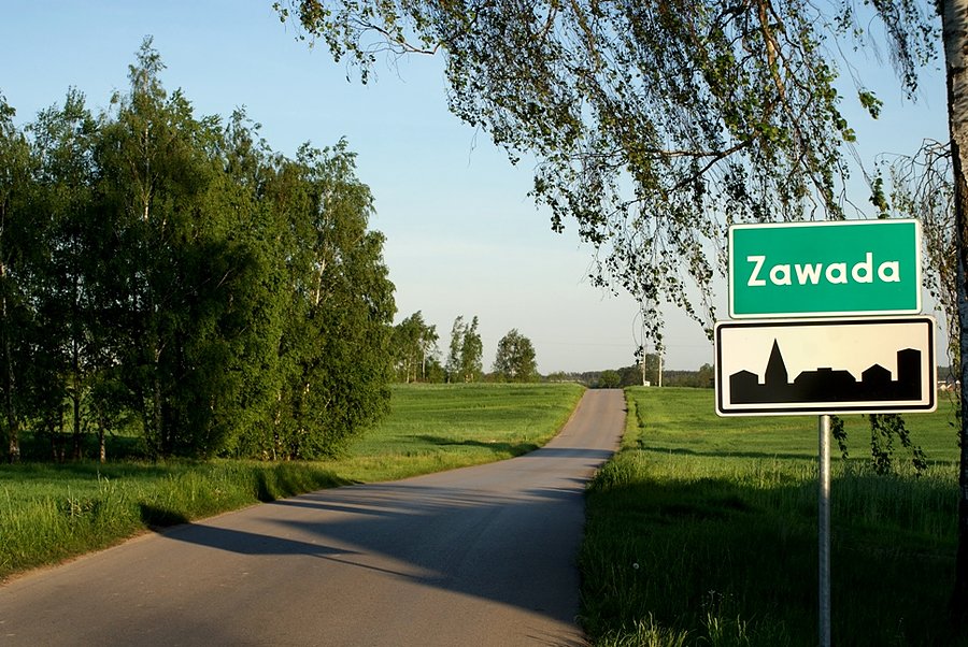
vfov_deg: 20.2
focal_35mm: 68
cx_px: 484
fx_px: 1817
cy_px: 324
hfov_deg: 29.8
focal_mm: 45
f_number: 9
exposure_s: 1/160
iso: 100
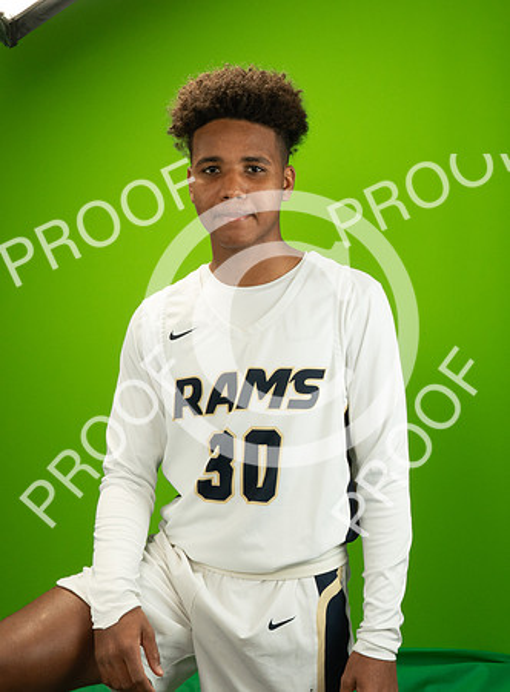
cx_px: 293
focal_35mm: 59
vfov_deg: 32.7
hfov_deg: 24.5
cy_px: 391
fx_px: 1175
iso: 800
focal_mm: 28
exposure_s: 1/60
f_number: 20
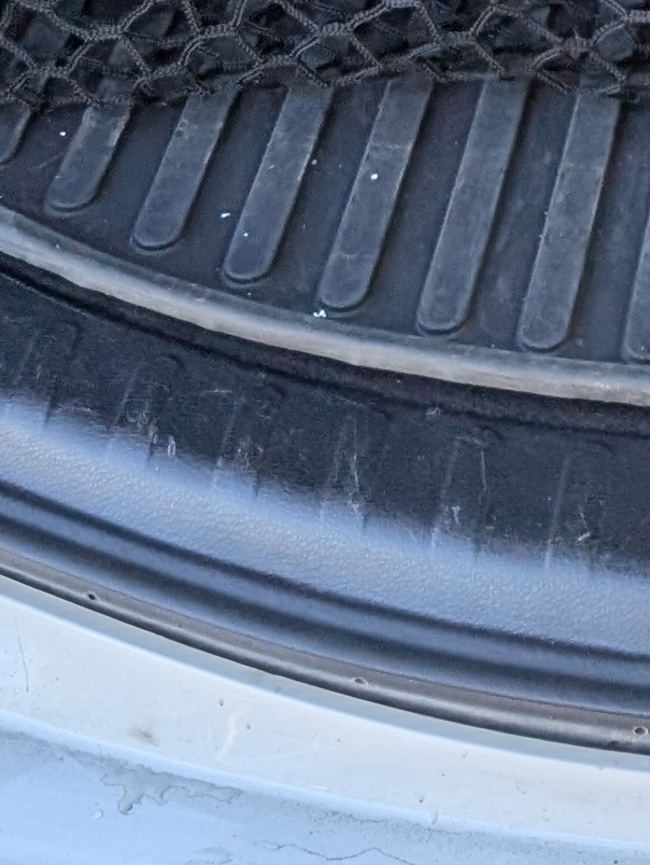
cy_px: -918
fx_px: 3049
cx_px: 1019
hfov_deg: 11.6
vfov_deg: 13.6
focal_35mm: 122
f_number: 1.68
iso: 45
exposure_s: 1/213
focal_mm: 6.9
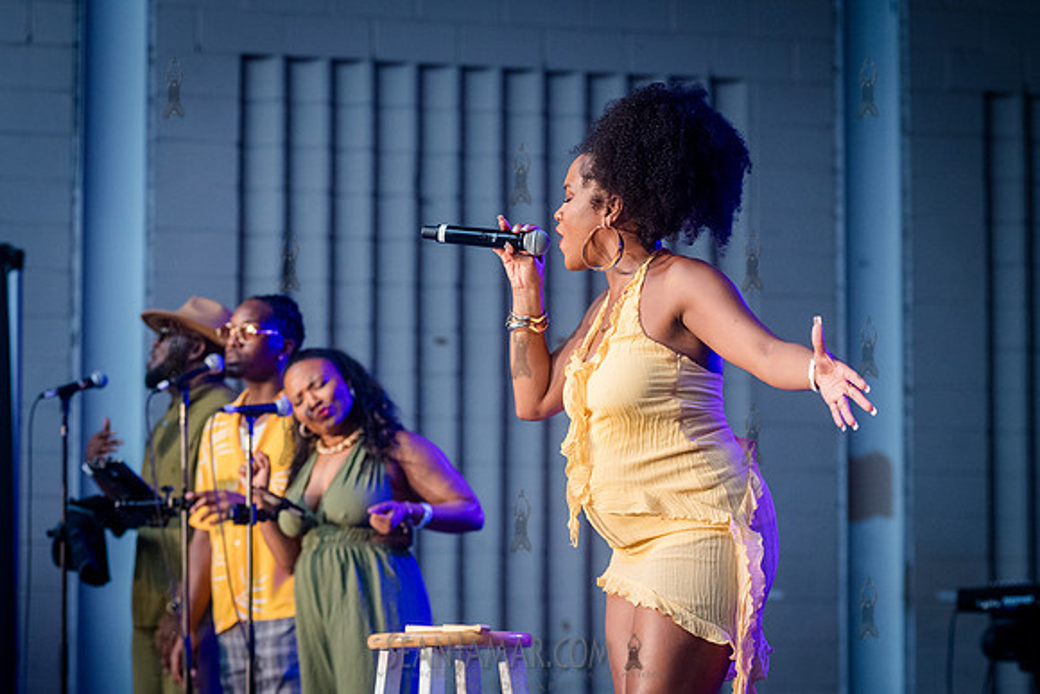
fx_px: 3768
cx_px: 492
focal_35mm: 130
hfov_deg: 15.7
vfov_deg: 10.5
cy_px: 396
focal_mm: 112
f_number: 4
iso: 3200
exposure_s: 1/400
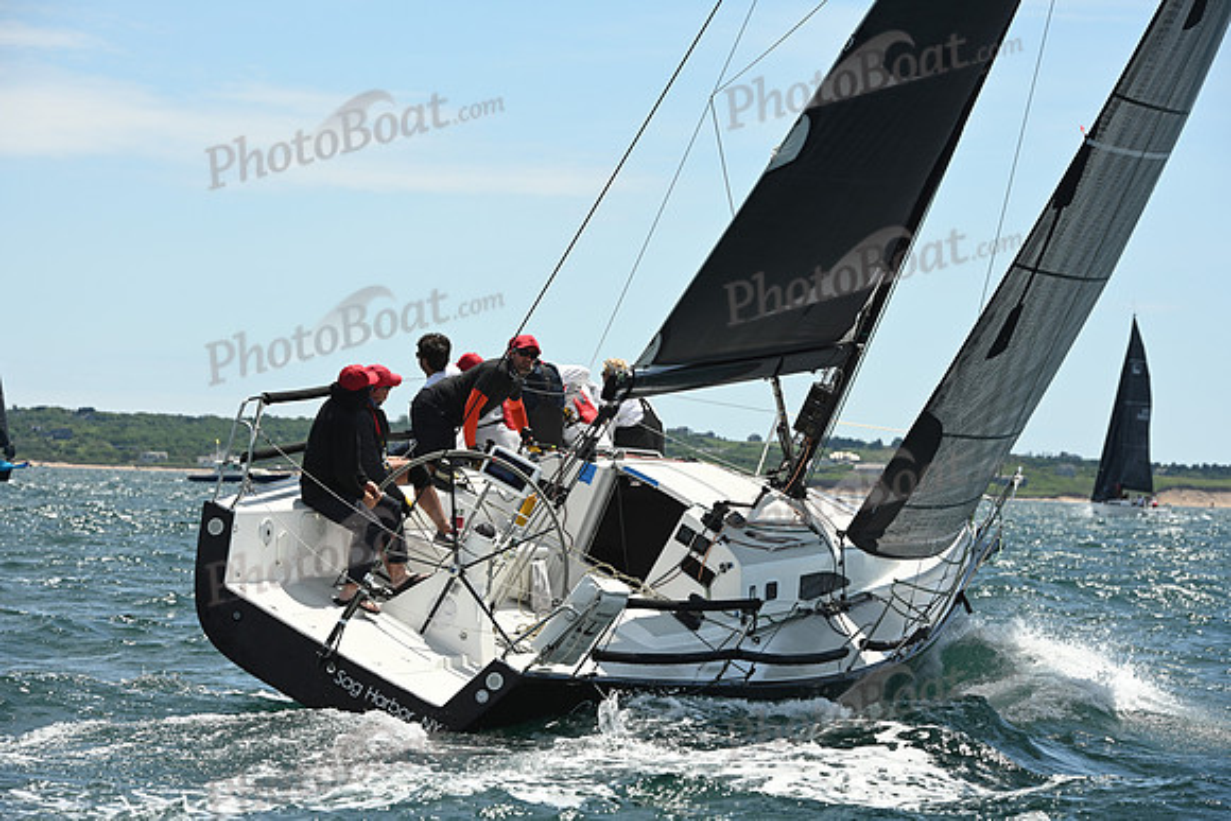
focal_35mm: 140
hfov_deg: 14.7
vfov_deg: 9.8
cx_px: 616
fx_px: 4788
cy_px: 410
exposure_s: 1/1000
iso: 320
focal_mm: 140
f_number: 8
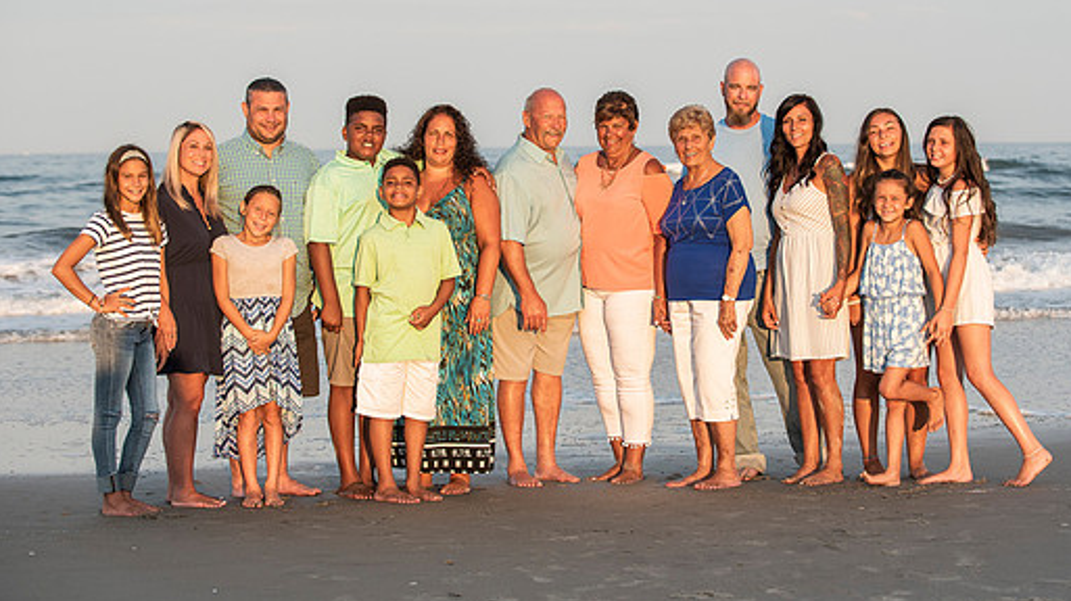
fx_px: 2356
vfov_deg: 14.5
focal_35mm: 83
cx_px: 568
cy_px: 233
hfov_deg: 25.6
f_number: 4
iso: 400
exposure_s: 1/1600
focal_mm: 70
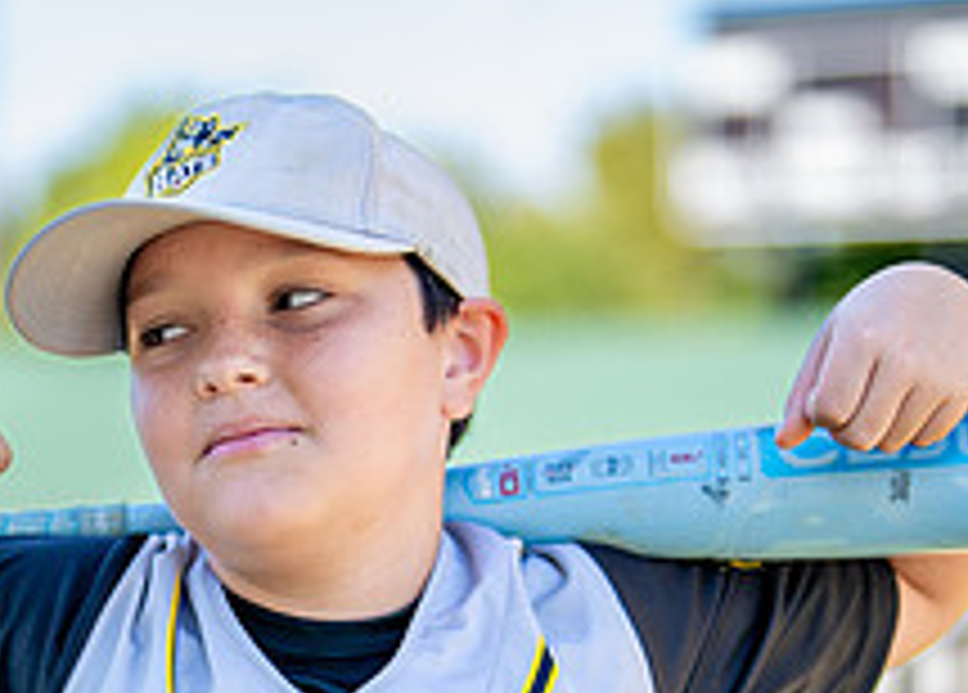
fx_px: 4513
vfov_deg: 8.7
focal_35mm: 164
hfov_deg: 12.2
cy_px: 779
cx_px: 364
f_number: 1.2
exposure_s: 1/1600
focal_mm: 50
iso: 100
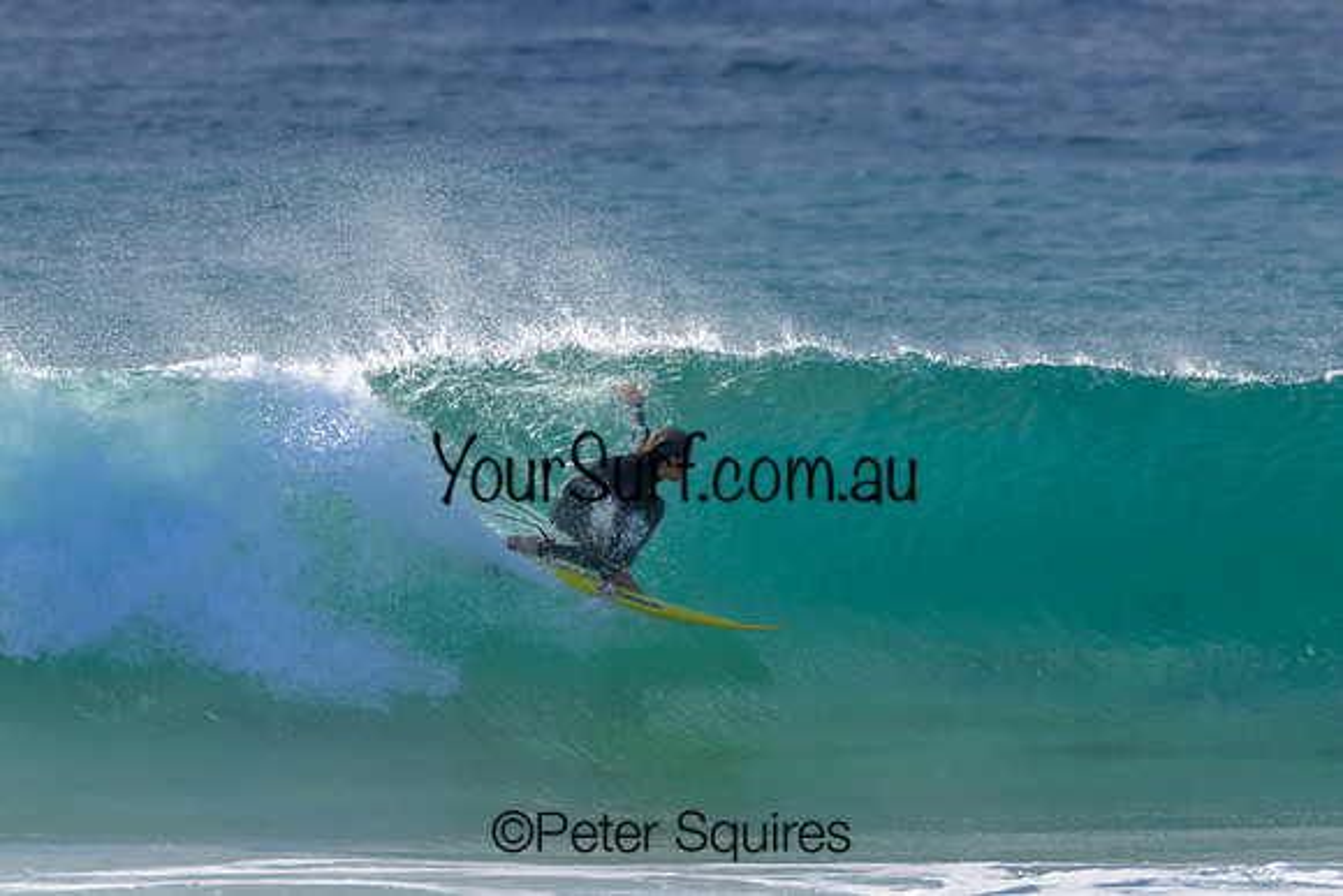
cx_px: 672
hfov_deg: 2.9
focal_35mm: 700
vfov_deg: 2.0
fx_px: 26119
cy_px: 448
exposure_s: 1/2000
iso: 1800
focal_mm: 700
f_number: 11
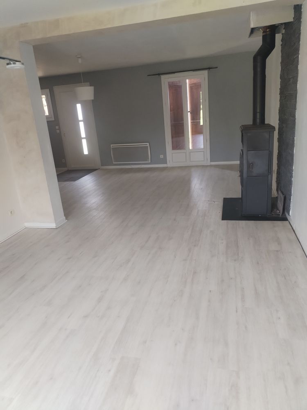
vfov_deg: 67.3
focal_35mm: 26
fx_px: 307
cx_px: 154
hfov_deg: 53.1
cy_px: 205
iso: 404
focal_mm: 4.75
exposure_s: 1/50
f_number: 1.8
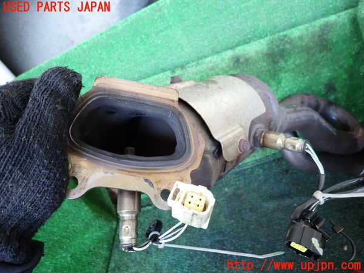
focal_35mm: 25
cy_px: 136
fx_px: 263
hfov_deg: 69.4
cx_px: 182
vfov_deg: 54.9
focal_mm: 4.5
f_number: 2
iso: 200
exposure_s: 1/30
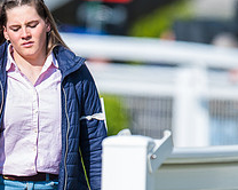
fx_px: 8607
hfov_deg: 1.6
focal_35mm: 1223
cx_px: 15
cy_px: 73
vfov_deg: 1.3
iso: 160
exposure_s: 1/1250
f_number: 5
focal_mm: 400
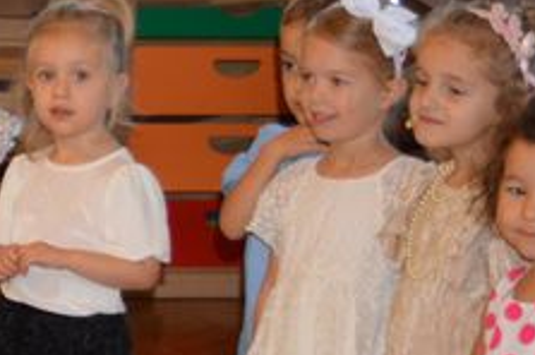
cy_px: 289
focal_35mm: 207
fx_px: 3072
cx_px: -624
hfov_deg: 9.2
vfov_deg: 6.6
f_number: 4.2
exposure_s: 1/60
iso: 560
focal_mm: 30
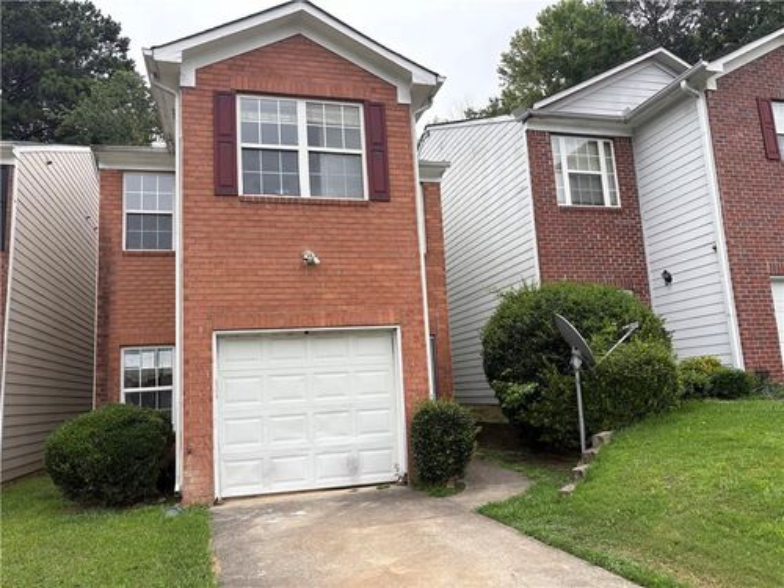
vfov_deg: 53.1
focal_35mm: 26
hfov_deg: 67.3
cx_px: 392
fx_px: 589
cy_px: 294
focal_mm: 5.96
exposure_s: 1/422
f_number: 1.6
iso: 64
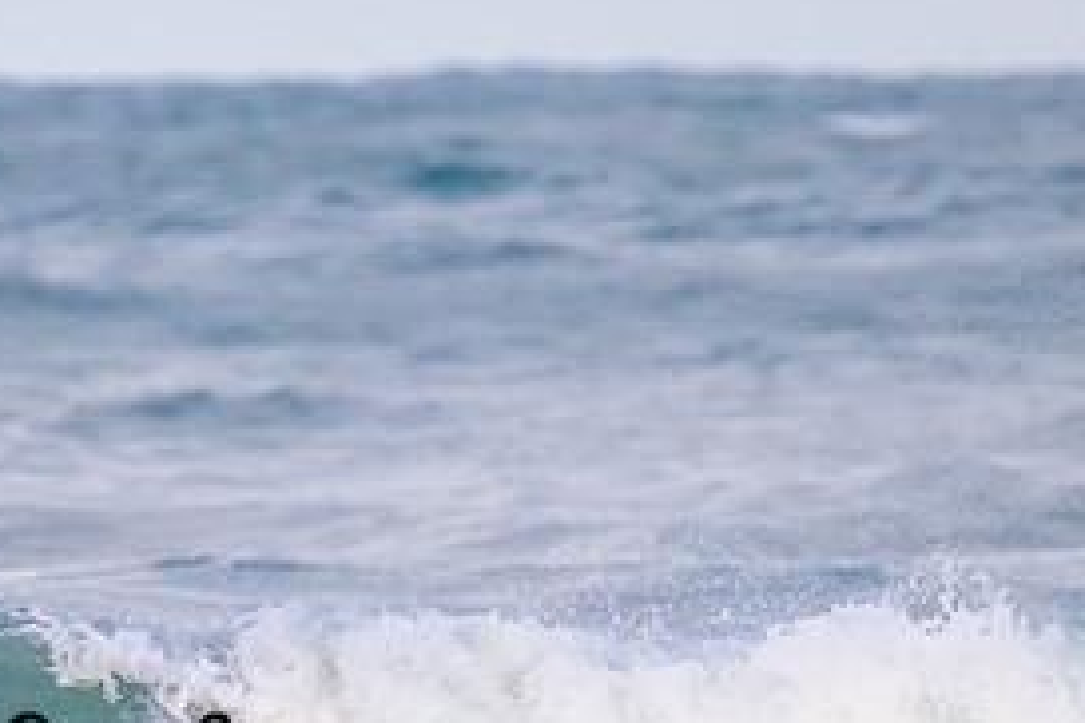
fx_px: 53462
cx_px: 171
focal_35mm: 1774
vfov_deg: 0.8
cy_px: 741
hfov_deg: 1.2
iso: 3600
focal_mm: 800
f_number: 11
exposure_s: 1/2000
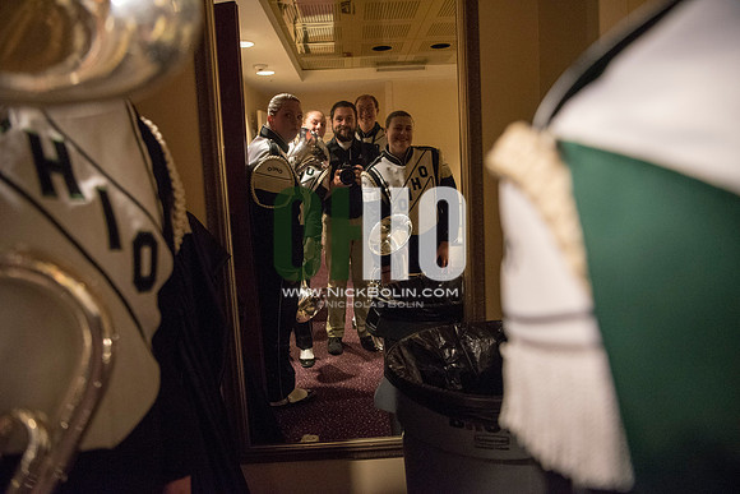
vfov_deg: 53.2
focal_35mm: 24
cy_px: 247
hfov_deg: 73.7
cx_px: 370
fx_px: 493
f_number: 2.8
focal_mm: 24
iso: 4000
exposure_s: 1/160
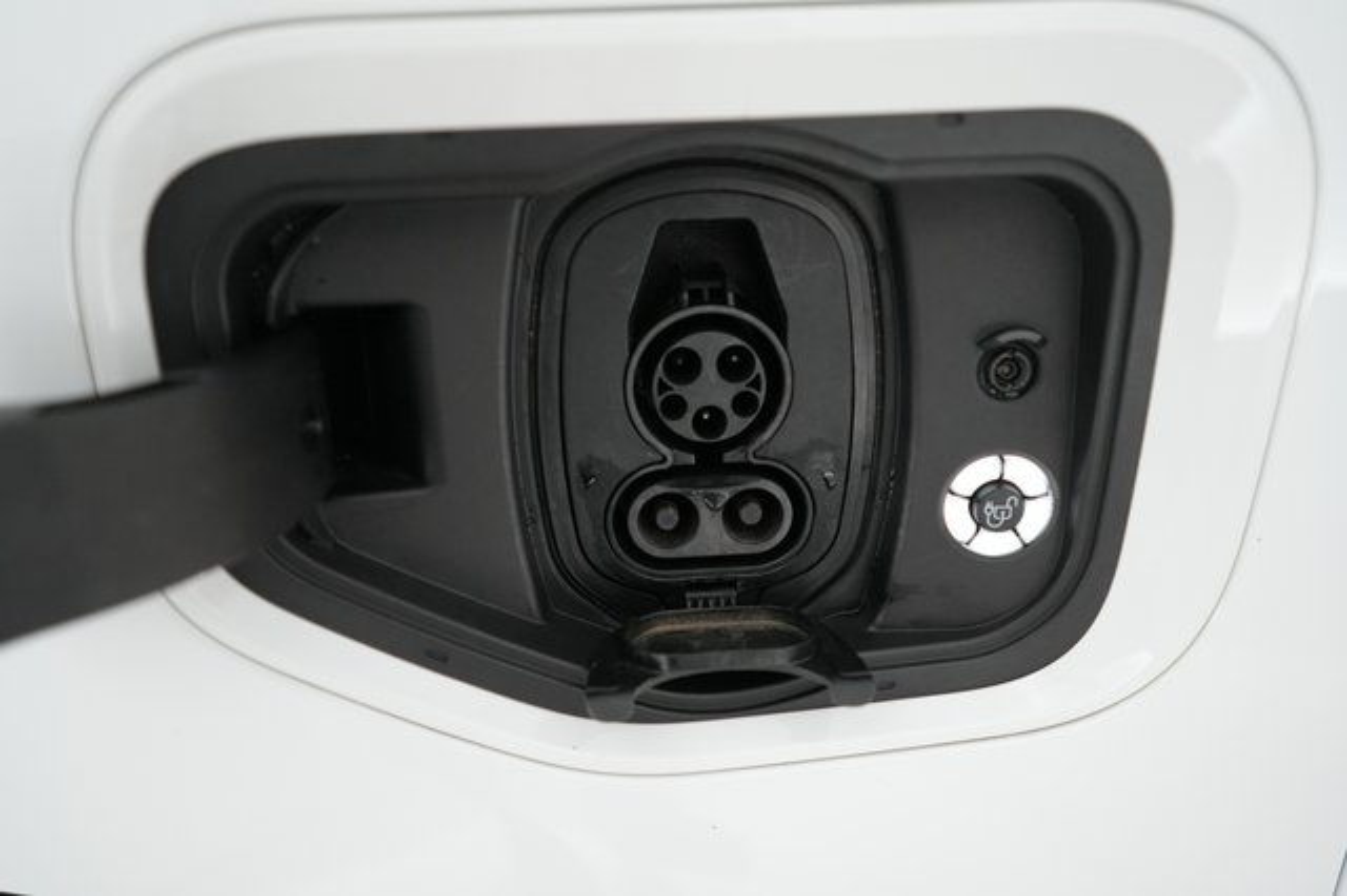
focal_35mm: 28
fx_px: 1047
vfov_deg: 46.4
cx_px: 674
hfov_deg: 65.5
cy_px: 448
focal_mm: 28
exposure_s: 1/250
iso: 4000
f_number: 2.8
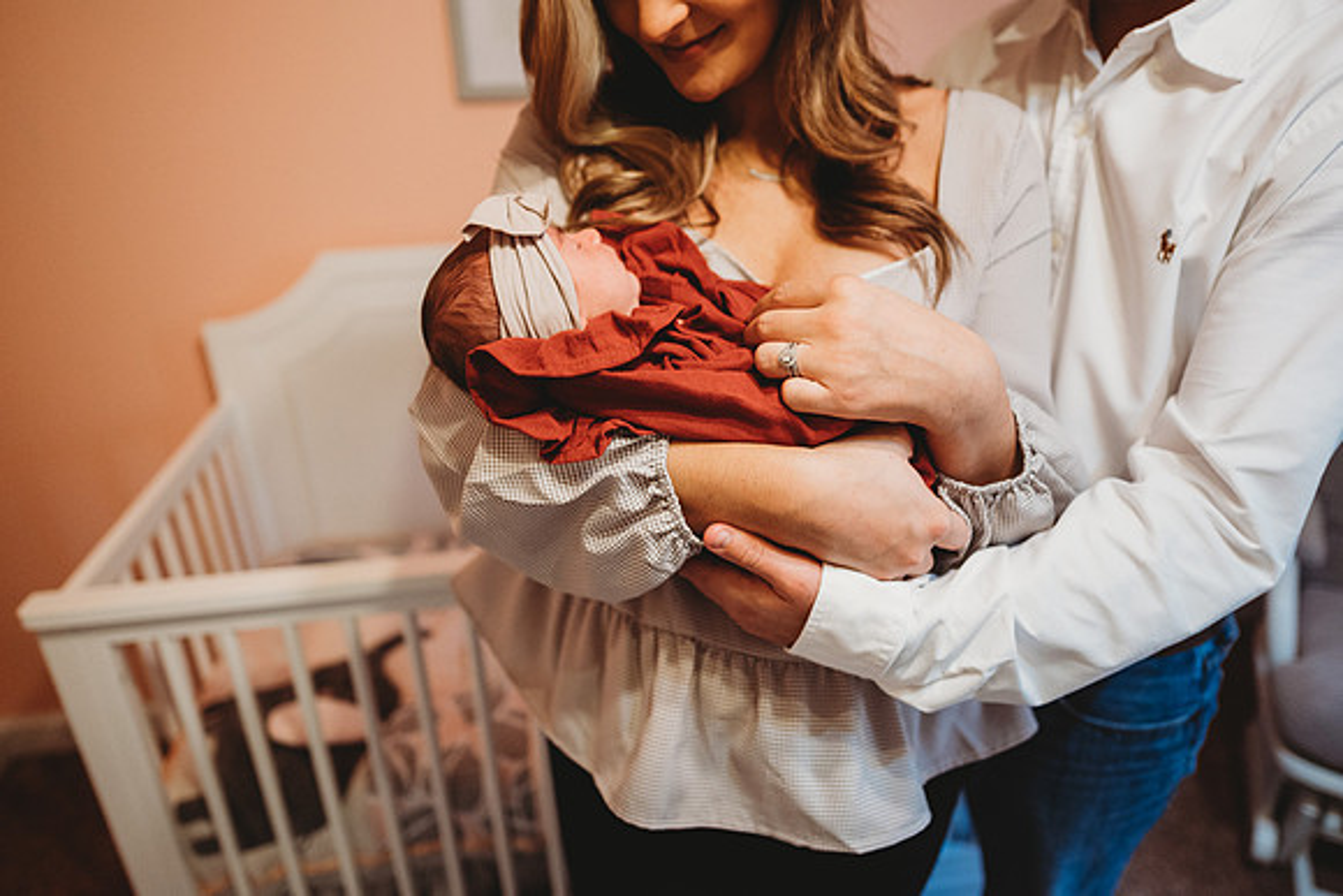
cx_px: 672
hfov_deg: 73.7
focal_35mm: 24
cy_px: 448
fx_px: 896
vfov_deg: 53.2
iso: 1250
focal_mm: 24
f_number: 1.8
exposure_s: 1/160
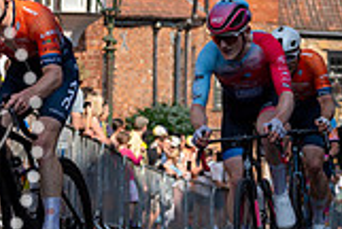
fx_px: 1951
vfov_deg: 6.7
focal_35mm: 205
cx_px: 174
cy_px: 22
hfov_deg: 10.0
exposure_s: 1/1250
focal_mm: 57
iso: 100
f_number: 2.8
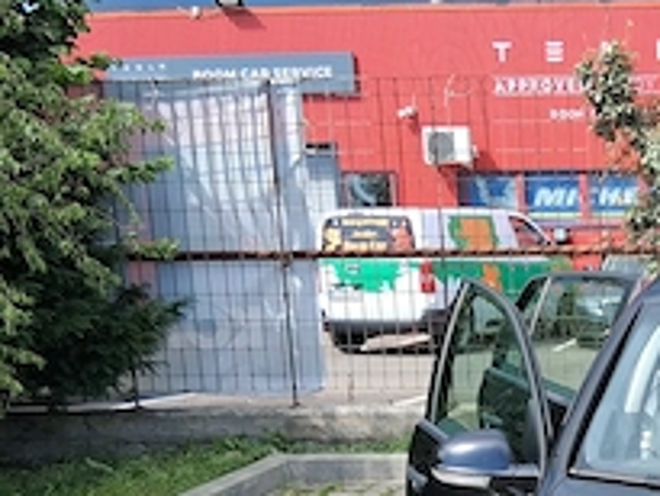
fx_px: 1450
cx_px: 740
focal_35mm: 76
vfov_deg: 18.6
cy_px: 551
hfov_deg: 23.9
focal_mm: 3.98
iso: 25
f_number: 1.8
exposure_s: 1/223
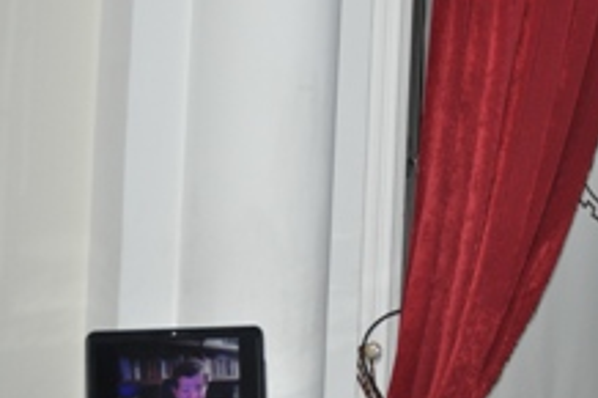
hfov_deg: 26.0
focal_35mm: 74
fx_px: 1228
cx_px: 590
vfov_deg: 18.4
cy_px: 228
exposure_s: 1/60
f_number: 4
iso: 800
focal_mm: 24
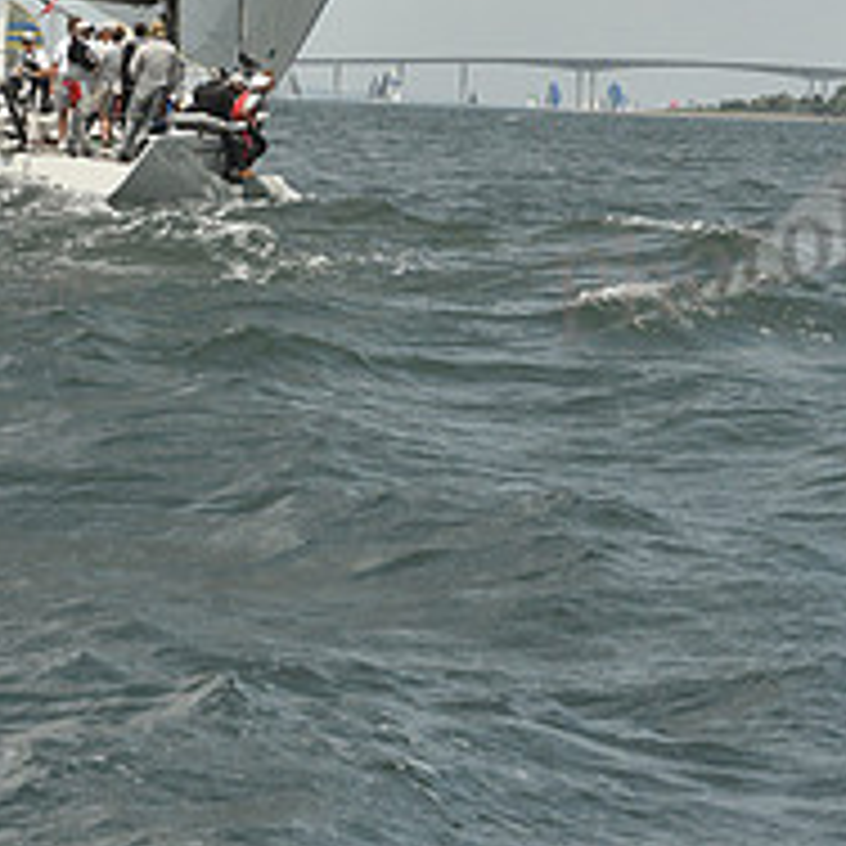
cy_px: -400
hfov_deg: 9.5
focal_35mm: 184
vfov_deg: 9.3
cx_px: 317
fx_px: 5088
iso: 400
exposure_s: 1/1250
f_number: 10
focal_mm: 70
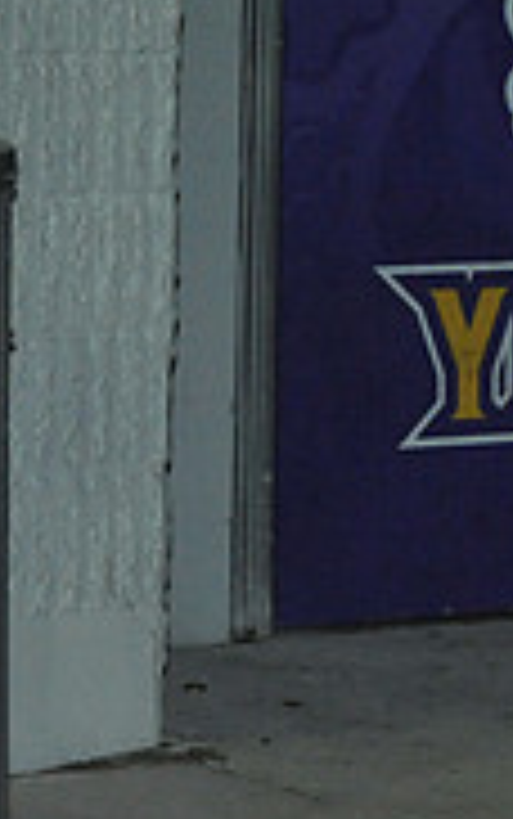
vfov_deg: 8.1
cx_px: 1228
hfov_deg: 4.9
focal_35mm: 259
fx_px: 5785
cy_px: 198
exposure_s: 1/250
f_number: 5.6
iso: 4000
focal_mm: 80
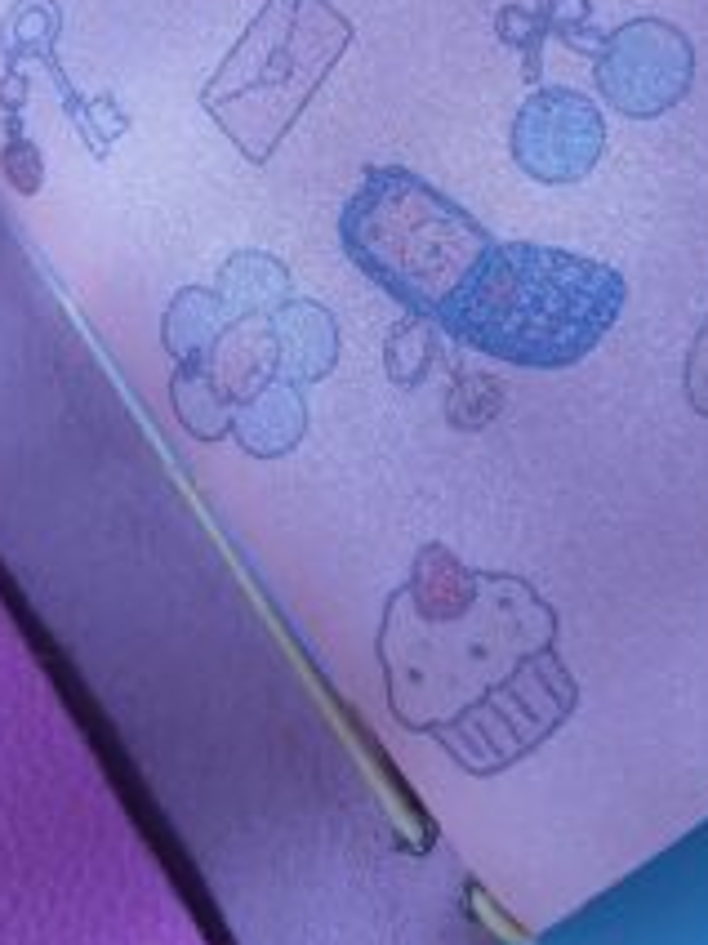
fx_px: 1336
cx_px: 365
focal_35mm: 49
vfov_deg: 37.0
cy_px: 138
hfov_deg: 29.7
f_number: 1.7
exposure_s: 1/545
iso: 100
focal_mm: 3.92
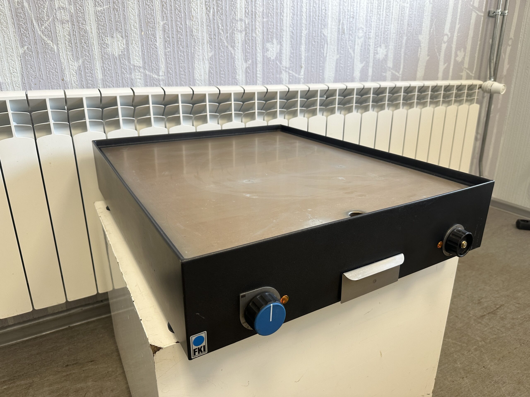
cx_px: 265
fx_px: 367
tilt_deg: -18.3
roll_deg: +1.4
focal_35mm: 24
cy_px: 198
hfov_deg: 71.6
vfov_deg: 56.8
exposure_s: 1/100
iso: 125
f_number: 1.78
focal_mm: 6.86
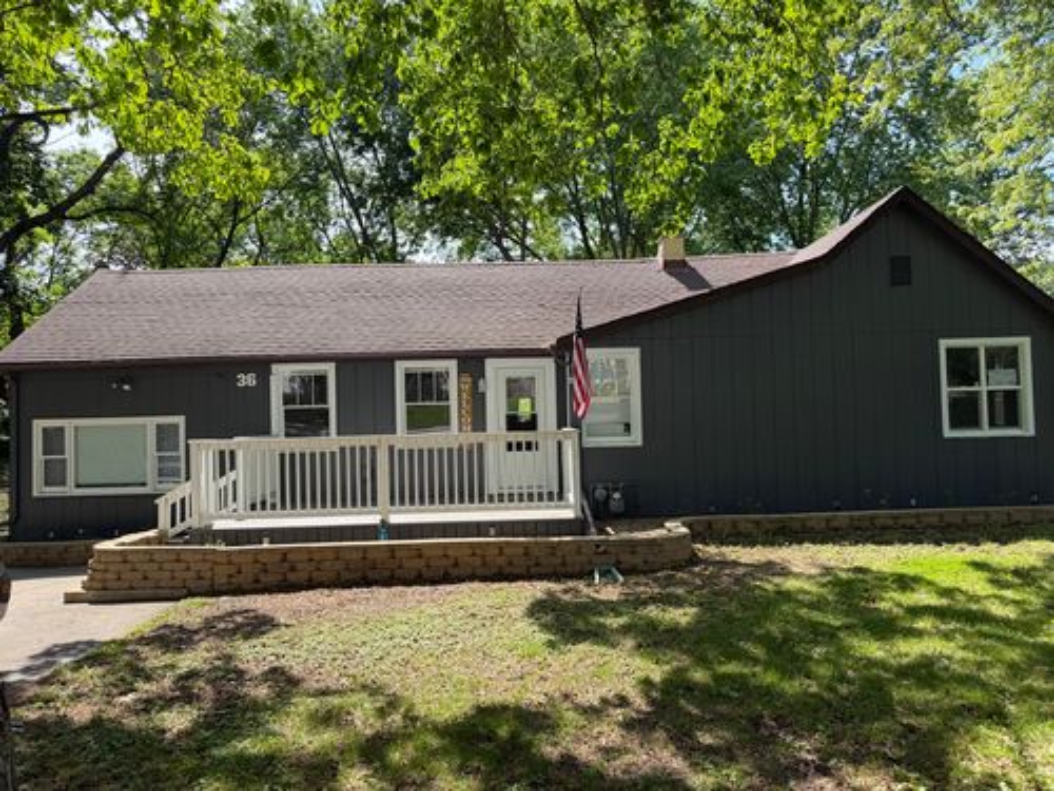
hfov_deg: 71.6
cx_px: 527
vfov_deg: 56.8
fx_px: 731
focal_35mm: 24
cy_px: 396
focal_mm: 6.76
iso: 80
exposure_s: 1/1192
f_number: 1.78
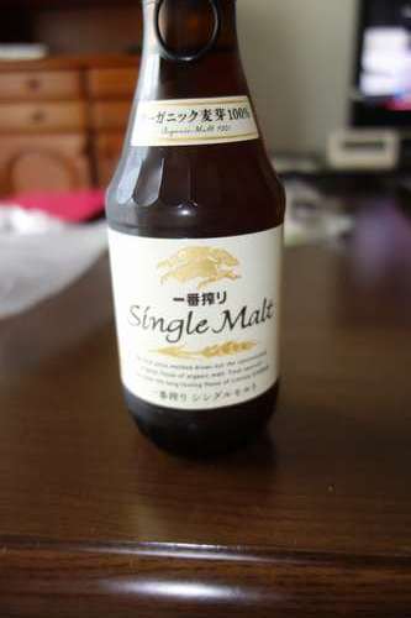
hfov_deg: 46.4
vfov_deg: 65.5
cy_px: 309
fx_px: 480
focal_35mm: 28
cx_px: 206
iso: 125
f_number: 1.8
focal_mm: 10.4
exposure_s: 1/30
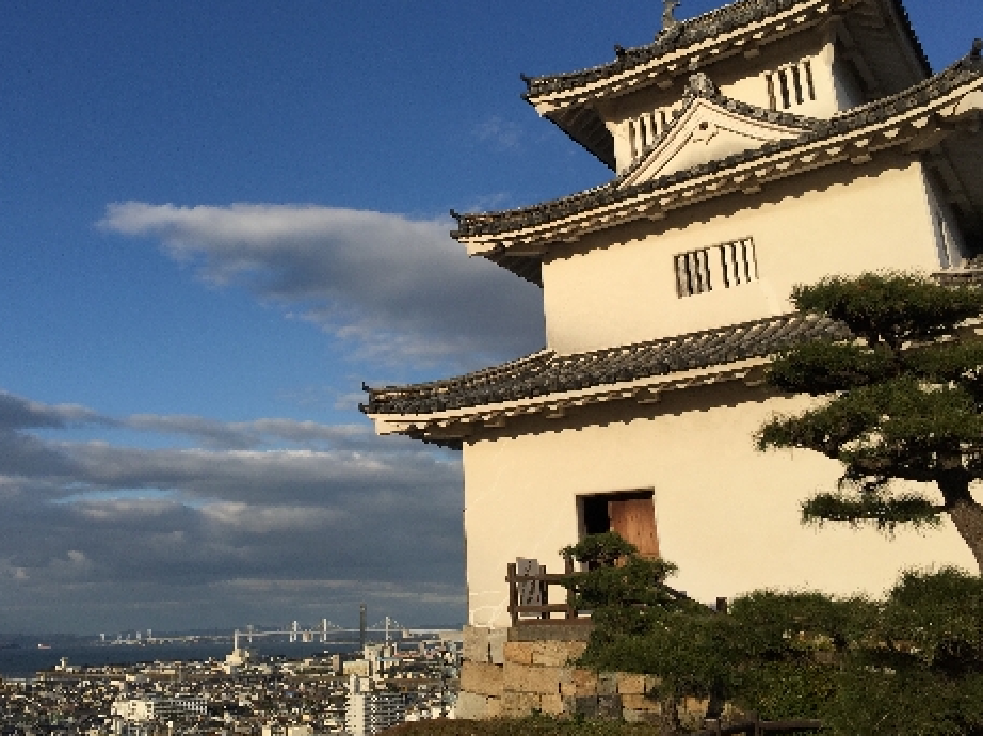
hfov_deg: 53.8
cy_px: 338
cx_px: 416
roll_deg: +0.0
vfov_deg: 41.7
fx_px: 965
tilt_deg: +17.4
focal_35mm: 34
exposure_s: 1/3300
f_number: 2.2
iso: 32
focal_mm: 4.15
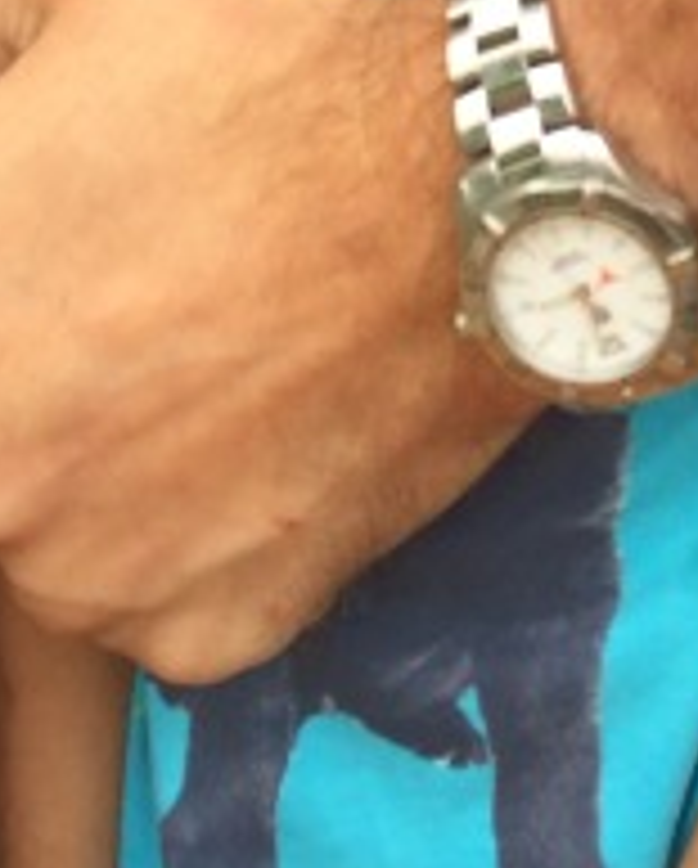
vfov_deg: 13.4
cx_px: 829
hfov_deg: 12.1
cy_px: -807
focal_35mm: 125
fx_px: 3220
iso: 32
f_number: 2.2
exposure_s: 1/244
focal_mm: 4.15
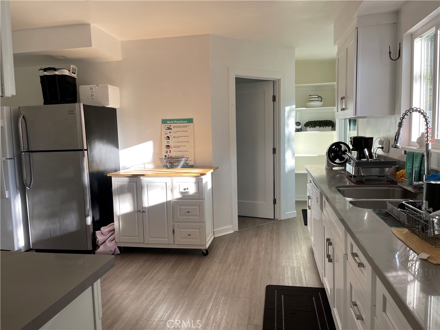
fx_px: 330
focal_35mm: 26
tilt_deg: -5.7
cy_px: 165
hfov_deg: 67.3
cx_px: 220
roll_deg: +1.4
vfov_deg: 53.1
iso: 40
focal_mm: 5.1
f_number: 1.6
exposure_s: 1/121
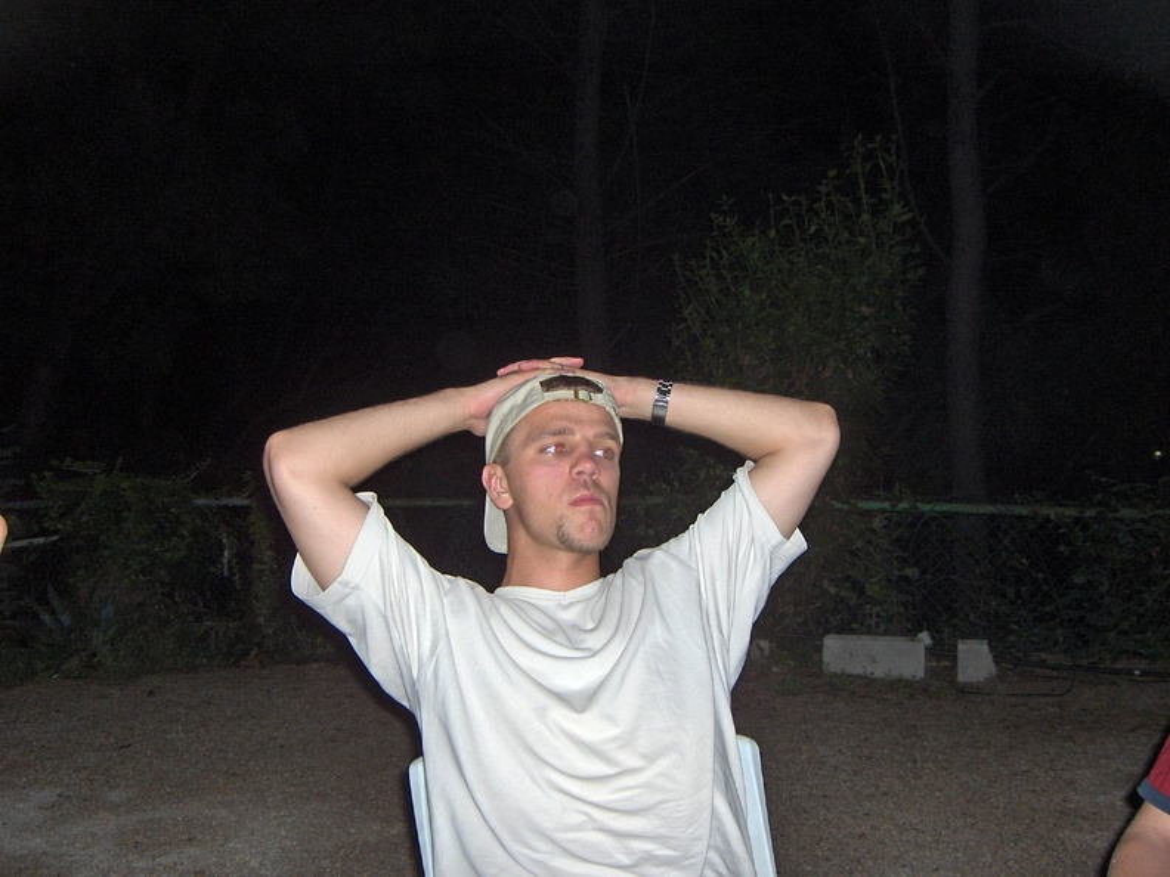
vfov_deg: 36.8
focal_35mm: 39
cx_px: 585
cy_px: 438
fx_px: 1318
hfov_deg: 47.9
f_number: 2.8
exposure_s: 1/60
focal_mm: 8
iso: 100
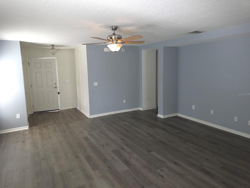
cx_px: 123
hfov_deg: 71.6
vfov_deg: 56.8
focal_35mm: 24
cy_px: 94
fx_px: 173
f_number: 1.7
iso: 80
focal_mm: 6.3
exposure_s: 1/60
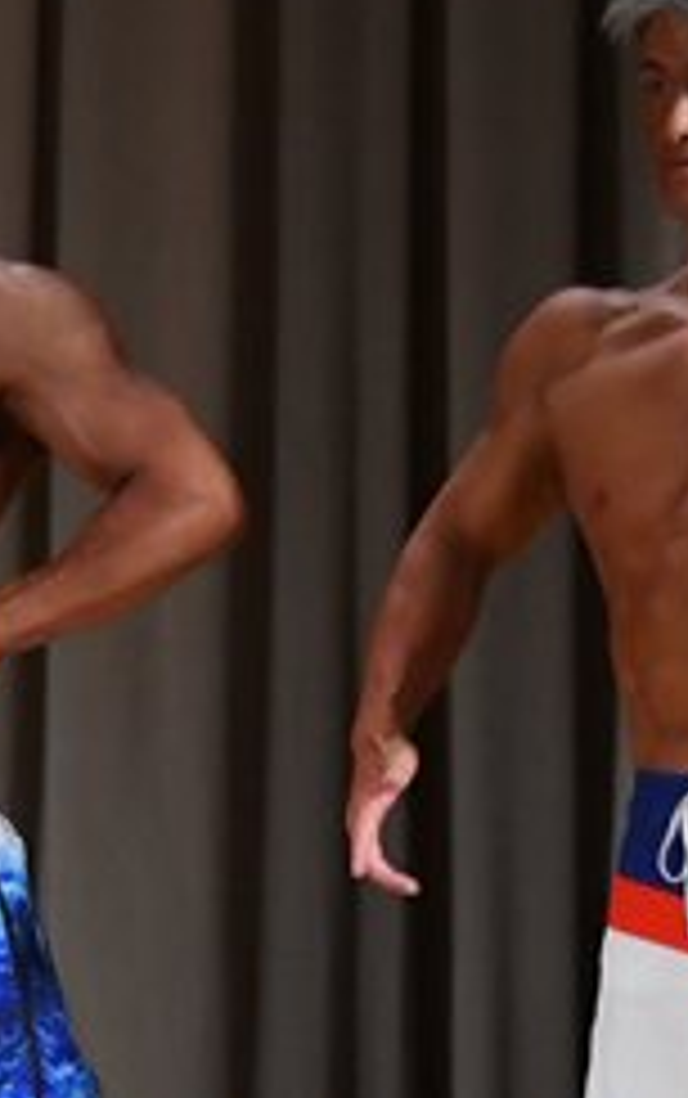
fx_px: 21789
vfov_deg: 2.9
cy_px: 738
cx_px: 187
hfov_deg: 1.8
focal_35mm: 728
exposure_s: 1/400
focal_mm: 150
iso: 3200
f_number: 5.6
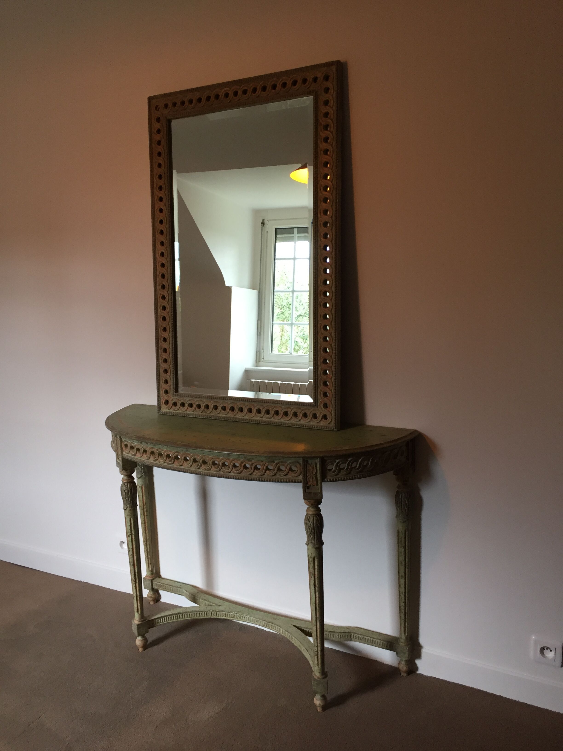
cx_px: 282
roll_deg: +2.7
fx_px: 629
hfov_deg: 48.2
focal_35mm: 29
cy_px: 376
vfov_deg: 61.7
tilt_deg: -10.5
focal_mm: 4.15
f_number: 2.2
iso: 100
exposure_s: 1/33
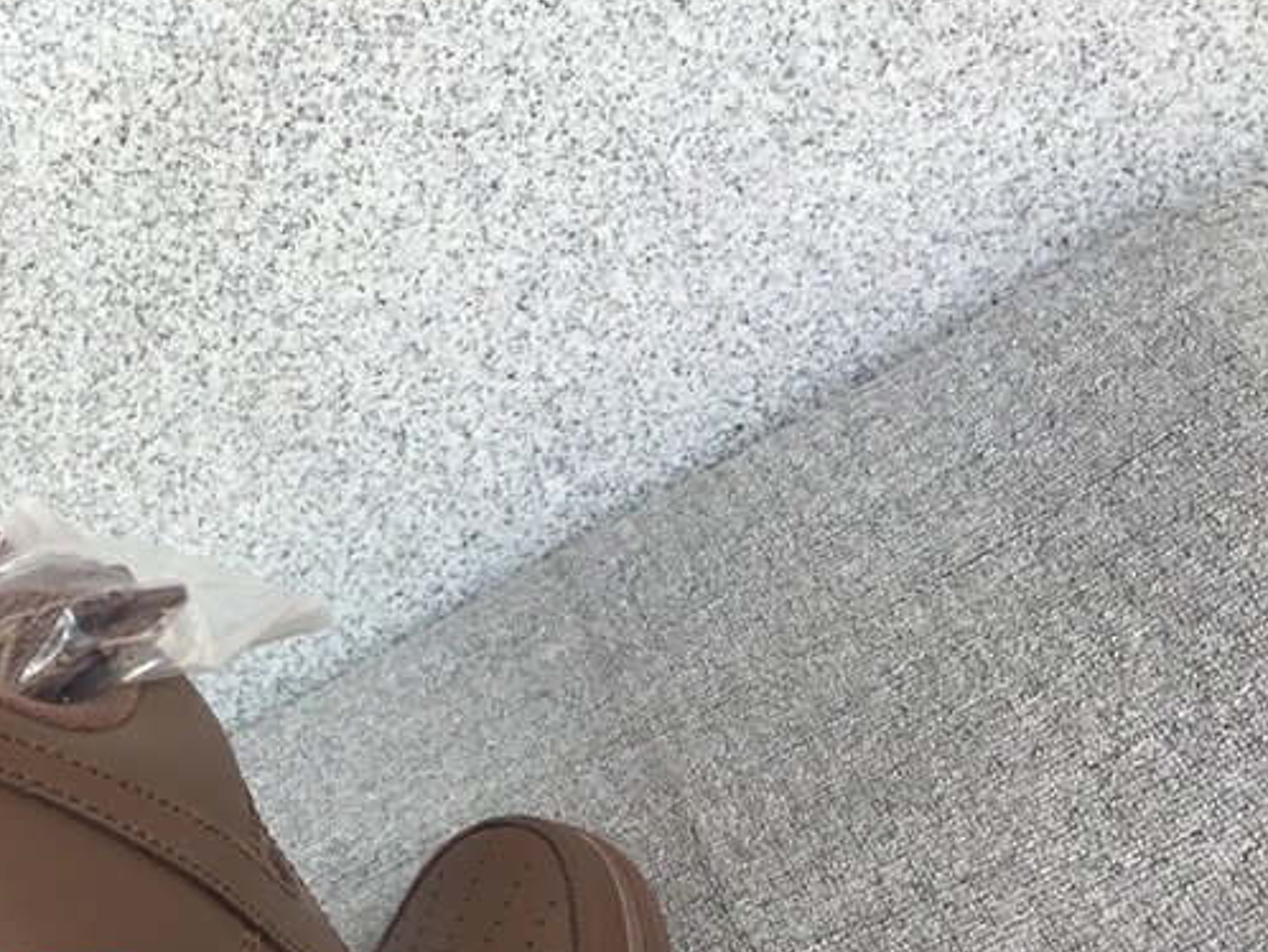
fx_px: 2052
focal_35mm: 56
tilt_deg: -41.0
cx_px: 183
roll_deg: +42.9
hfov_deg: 33.0
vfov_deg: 25.5
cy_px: 823
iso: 25
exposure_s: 1/195
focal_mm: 3.3
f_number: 2.4
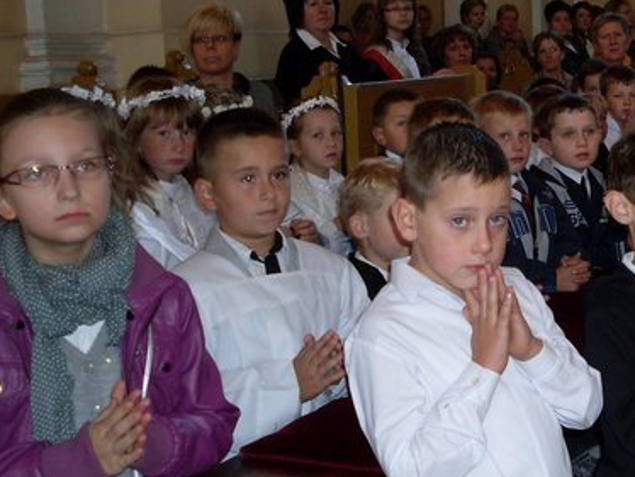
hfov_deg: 28.6
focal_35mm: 66
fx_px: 1211
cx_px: 523
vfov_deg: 22.3
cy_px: 261
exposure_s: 1/45
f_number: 2.8
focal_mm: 6.3
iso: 100
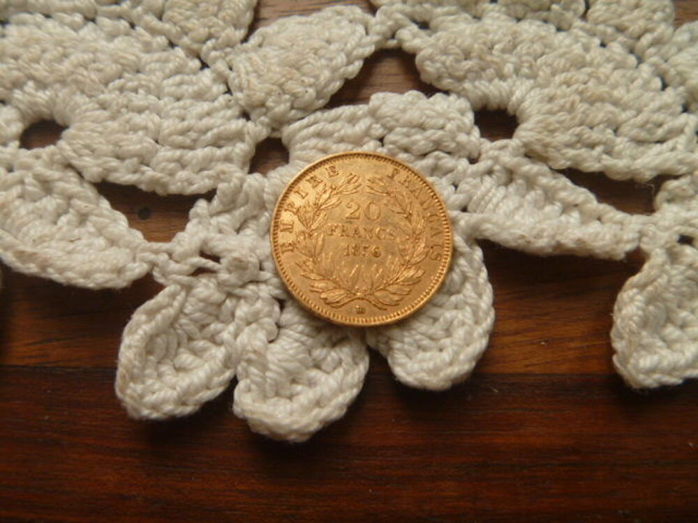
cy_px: 262
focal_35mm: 35
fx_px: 706
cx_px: 349
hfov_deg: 52.6
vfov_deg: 40.7
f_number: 3.5
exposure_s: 1/25
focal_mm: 6.3
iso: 200
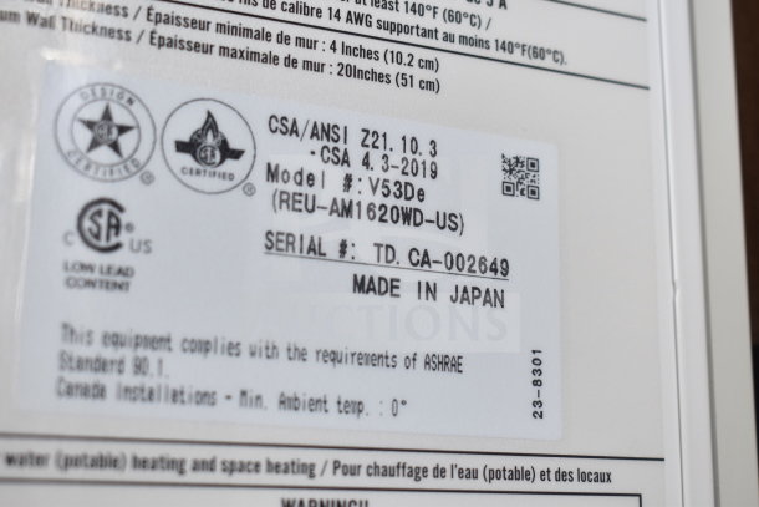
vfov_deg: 23.8
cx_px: 380
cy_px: 254
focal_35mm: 57
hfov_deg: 35.0
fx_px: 1202
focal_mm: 38
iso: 250
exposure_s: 1/60
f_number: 4.8
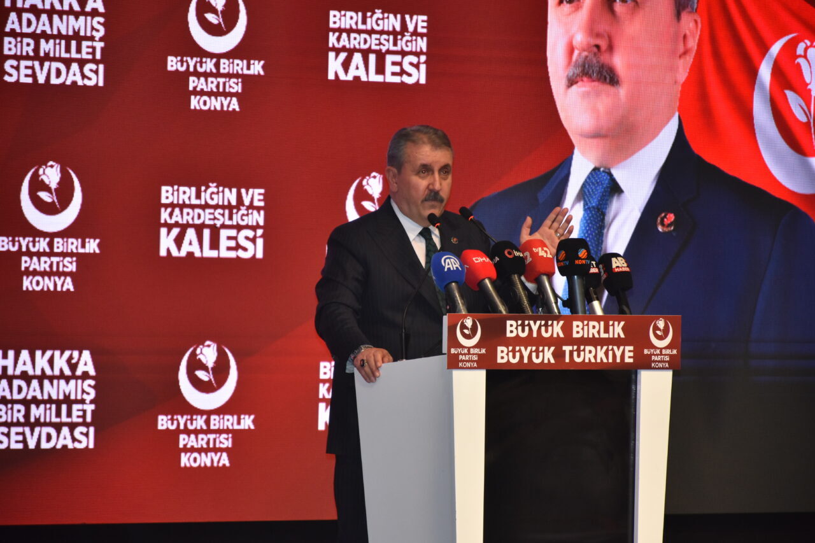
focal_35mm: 210
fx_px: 4753
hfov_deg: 9.8
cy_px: 272
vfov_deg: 6.5
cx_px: 408
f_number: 5.6
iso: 1000
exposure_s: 1/60
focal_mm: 140
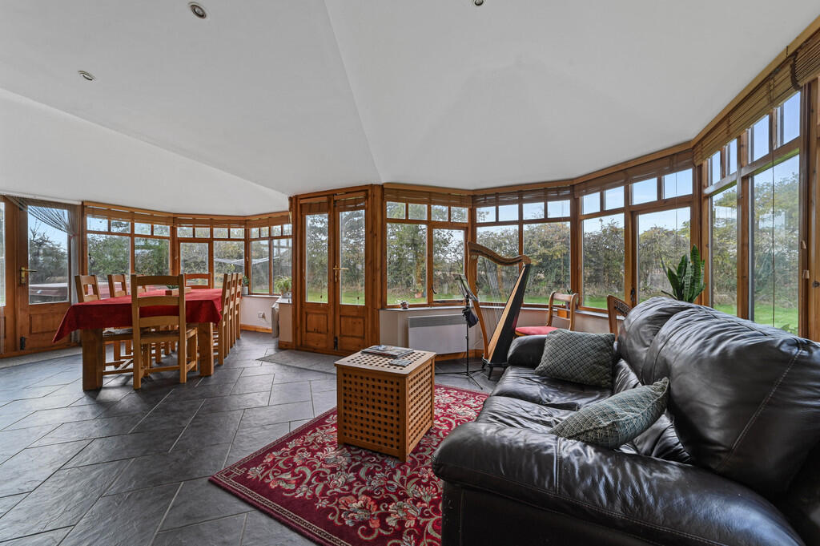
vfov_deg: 81.1
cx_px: 410
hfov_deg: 104.3
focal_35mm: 14
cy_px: 273
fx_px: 319
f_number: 8
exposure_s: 1/8
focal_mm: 14
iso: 400
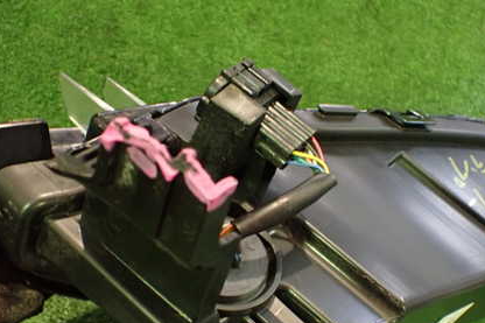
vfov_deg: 29.6
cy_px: 216
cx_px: 269
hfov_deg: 43.6
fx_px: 606
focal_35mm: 45
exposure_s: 1/30
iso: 800
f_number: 2.3
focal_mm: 5.4
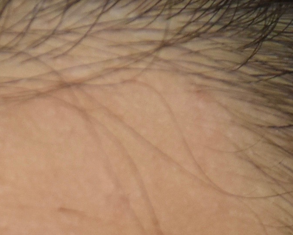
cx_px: -189
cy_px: 722
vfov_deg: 2.6
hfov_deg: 3.2
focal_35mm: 598
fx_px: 5184
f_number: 4
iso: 400
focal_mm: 48
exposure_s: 1/60
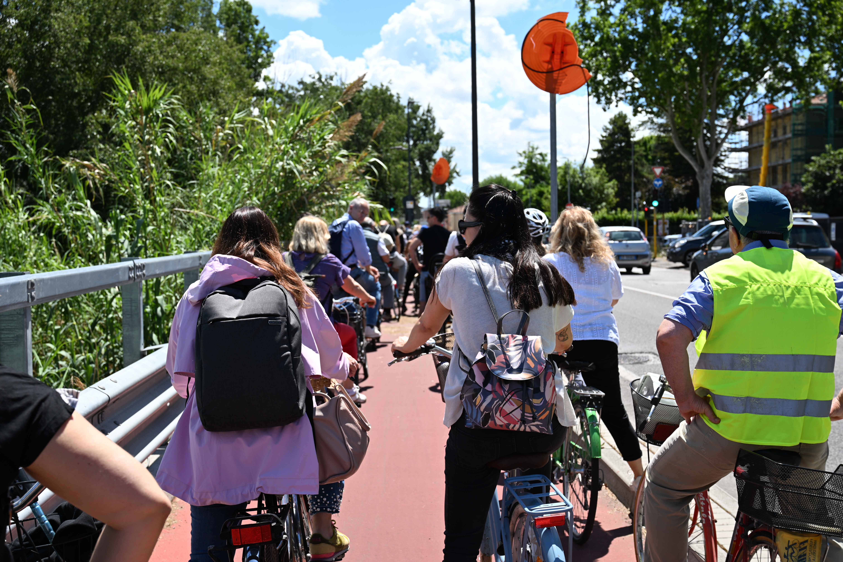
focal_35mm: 44
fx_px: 1030
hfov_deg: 44.5
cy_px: 281
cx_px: 422
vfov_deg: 30.5
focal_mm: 44
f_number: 6.3
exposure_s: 1/320
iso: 100
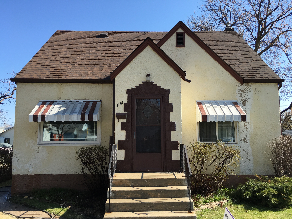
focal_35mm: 29
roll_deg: +0.2
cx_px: 146
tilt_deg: +5.9
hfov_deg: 61.7
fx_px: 245
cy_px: 110
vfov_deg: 48.2
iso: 25
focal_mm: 4.15
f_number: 2.2
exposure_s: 1/818
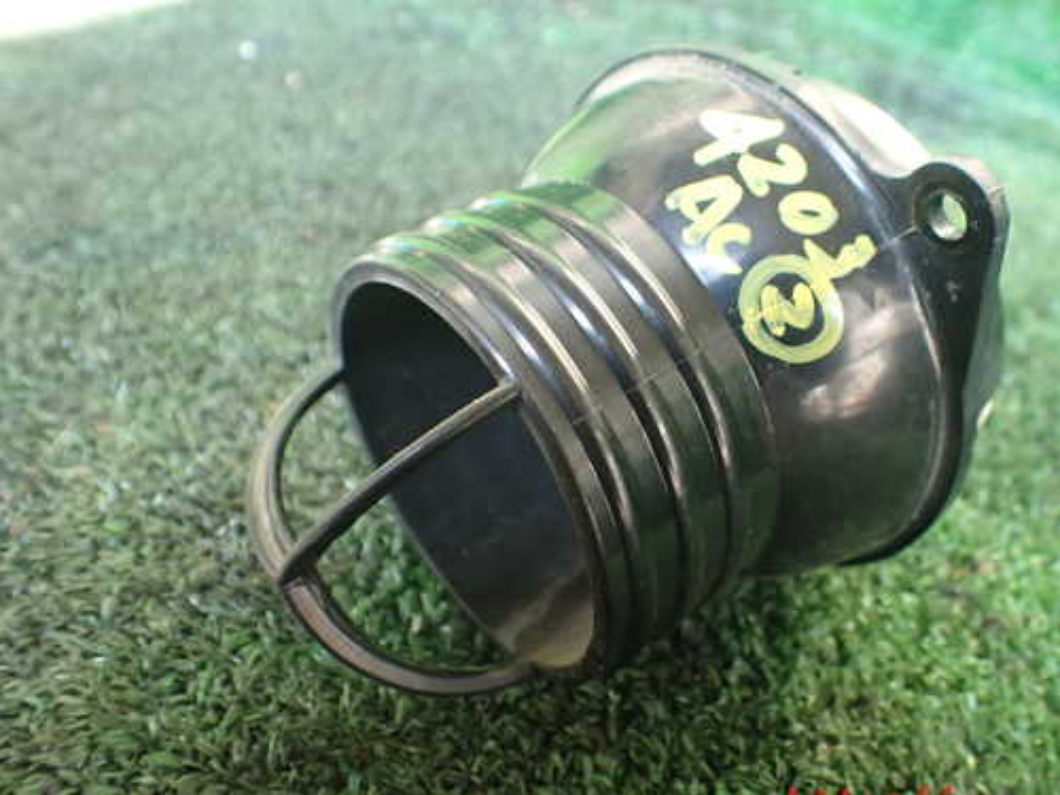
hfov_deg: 51.0
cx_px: 632
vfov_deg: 39.6
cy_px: 358
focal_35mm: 36
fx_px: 1102
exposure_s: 1/125
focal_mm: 5.4
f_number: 2.3
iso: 400
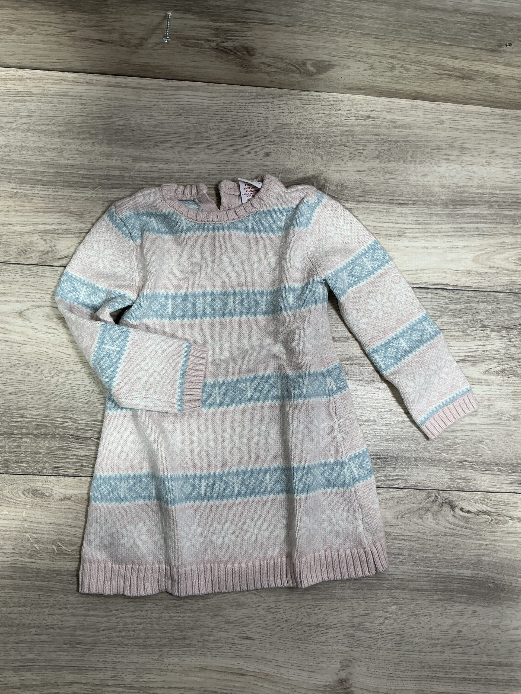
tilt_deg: -83.8
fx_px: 582
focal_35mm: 29
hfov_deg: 48.2
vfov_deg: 61.7
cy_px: 347
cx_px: 260
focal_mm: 3
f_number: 1.8
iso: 40
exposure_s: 1/50
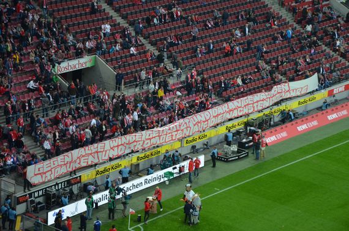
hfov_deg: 17.1
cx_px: 174
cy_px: 116
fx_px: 1160
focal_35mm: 120
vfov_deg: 11.4
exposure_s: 1/160
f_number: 5.3
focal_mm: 80
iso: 800
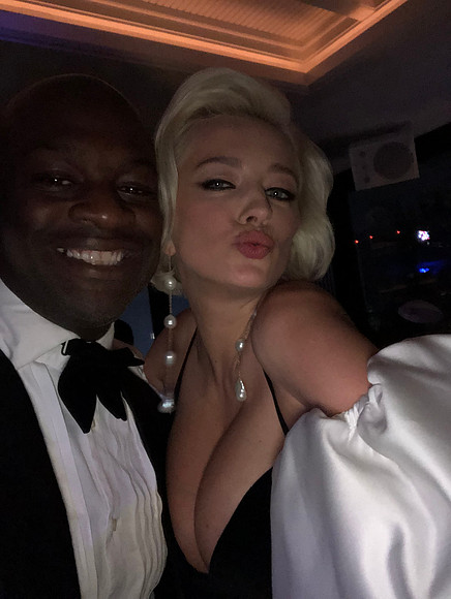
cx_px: 226
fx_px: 555
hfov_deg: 44.2
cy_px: 300
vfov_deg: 56.8
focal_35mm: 32
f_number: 2.2
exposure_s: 1/16
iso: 500
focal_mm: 2.87
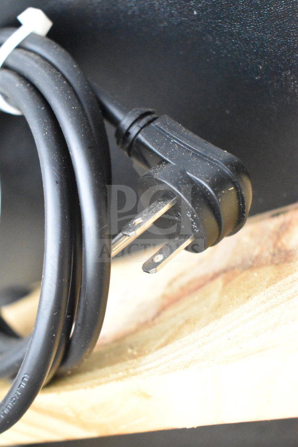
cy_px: 224
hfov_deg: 23.8
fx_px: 708
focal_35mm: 57
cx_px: 149
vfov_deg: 35.1
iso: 11400
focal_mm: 38
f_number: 4.8
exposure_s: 1/3200
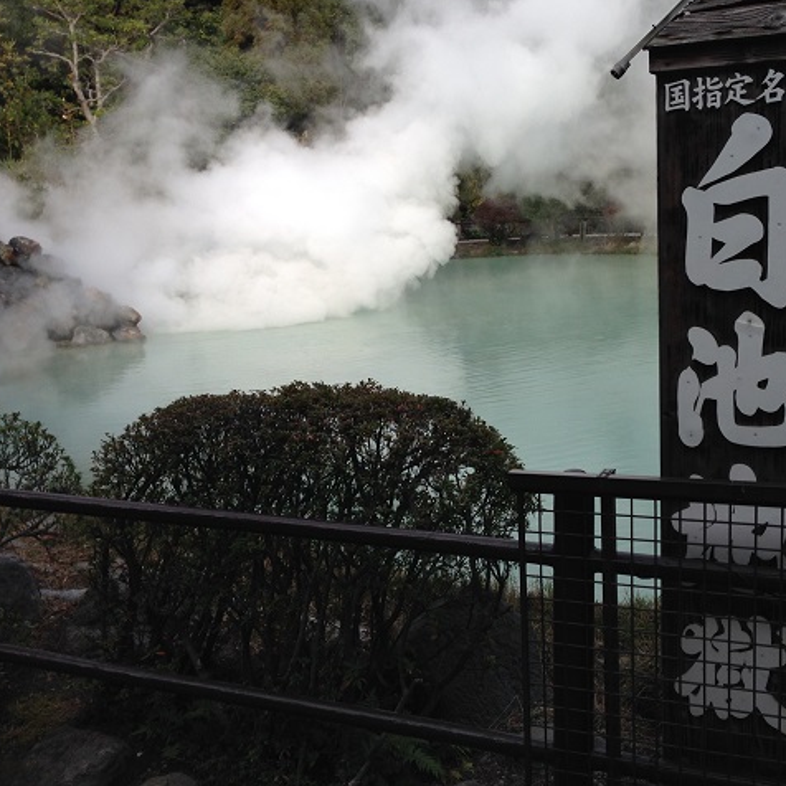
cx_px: 513
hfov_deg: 41.4
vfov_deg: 41.9
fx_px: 1028
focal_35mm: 40
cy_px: 400
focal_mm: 4.12
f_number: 2.4
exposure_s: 1/1004
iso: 50
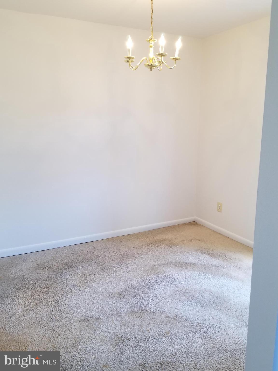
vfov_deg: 67.3
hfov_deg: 53.1
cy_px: 186
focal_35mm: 26
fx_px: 278
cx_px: 139
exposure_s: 1/60
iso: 160
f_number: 1.7
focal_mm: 4.25
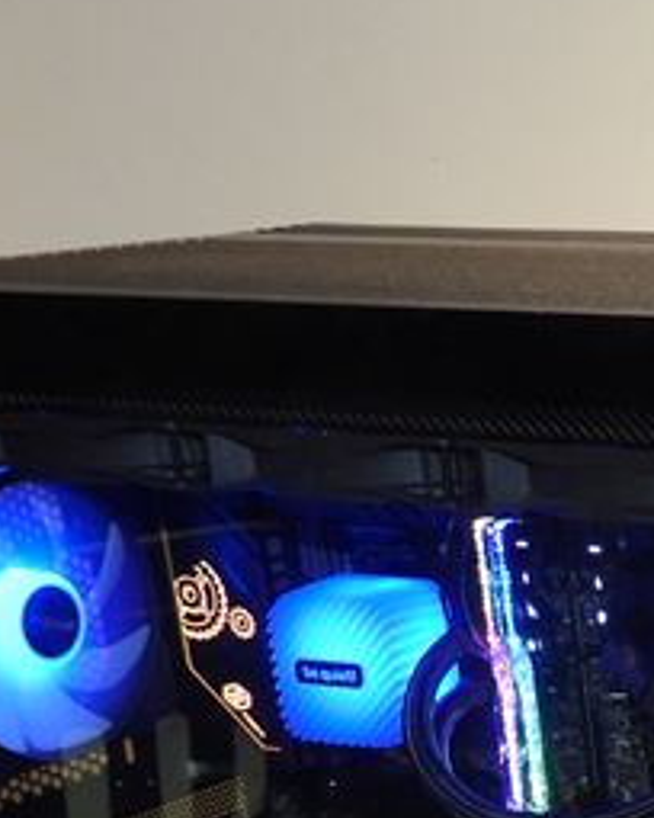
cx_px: 1250
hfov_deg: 14.1
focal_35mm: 94
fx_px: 2274
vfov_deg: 19.0
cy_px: 1030
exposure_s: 1/30
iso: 200
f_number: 2.8
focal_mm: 4.3
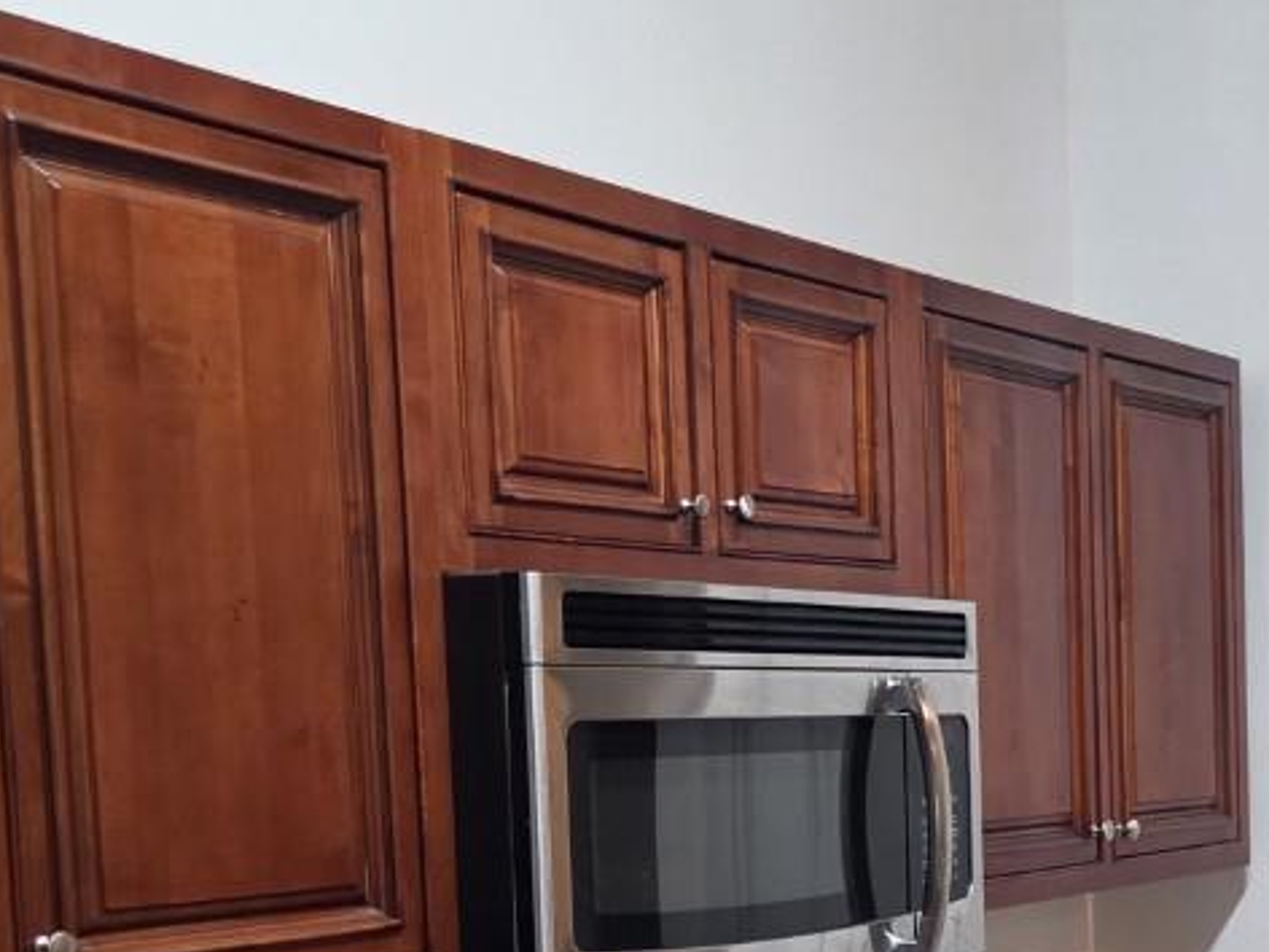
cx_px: 1295
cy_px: 912
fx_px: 2383
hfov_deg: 27.9
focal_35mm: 65
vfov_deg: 21.9
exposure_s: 1/120
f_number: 1.8
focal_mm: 5.4
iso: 500
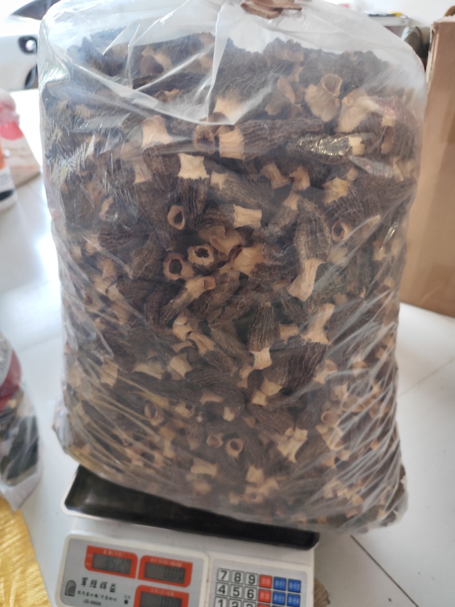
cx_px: 228
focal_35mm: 23
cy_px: 304
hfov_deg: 58.9
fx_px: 403
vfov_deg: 73.9
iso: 160
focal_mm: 6.19
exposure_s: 1/50
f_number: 1.65
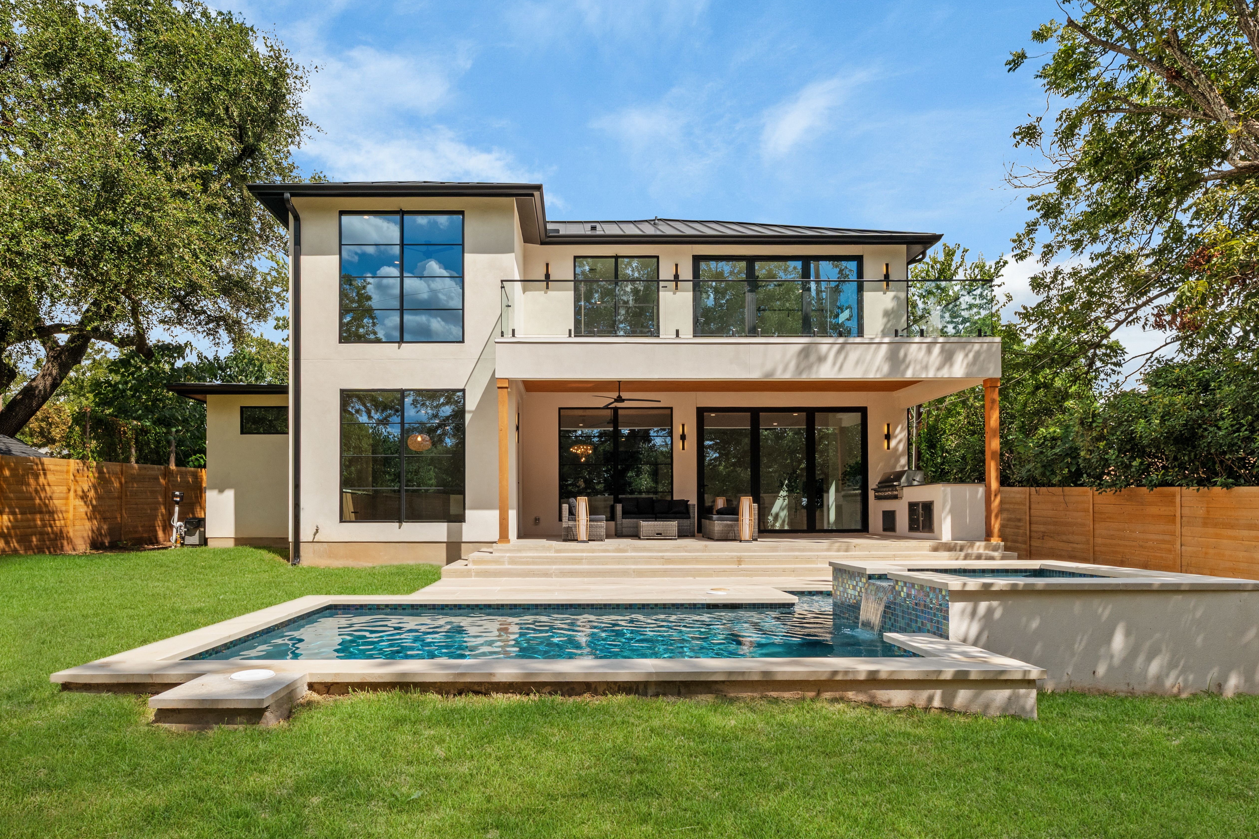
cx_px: 577
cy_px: 451
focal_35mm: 19
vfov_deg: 64.5
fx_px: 664
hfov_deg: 86.7
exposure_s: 1/200
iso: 400
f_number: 14
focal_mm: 16
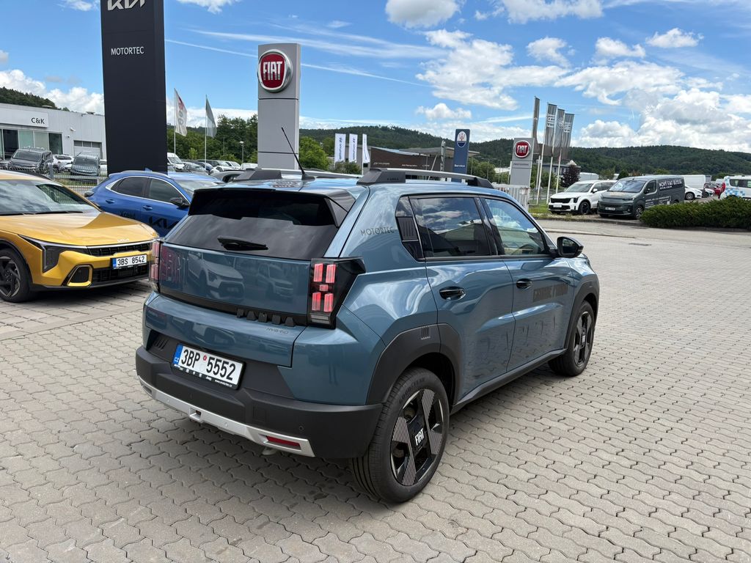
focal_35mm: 26
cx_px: 376
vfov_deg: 53.1
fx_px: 564
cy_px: 282
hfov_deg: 67.3
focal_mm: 5.96
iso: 50
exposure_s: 1/2208
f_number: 1.6
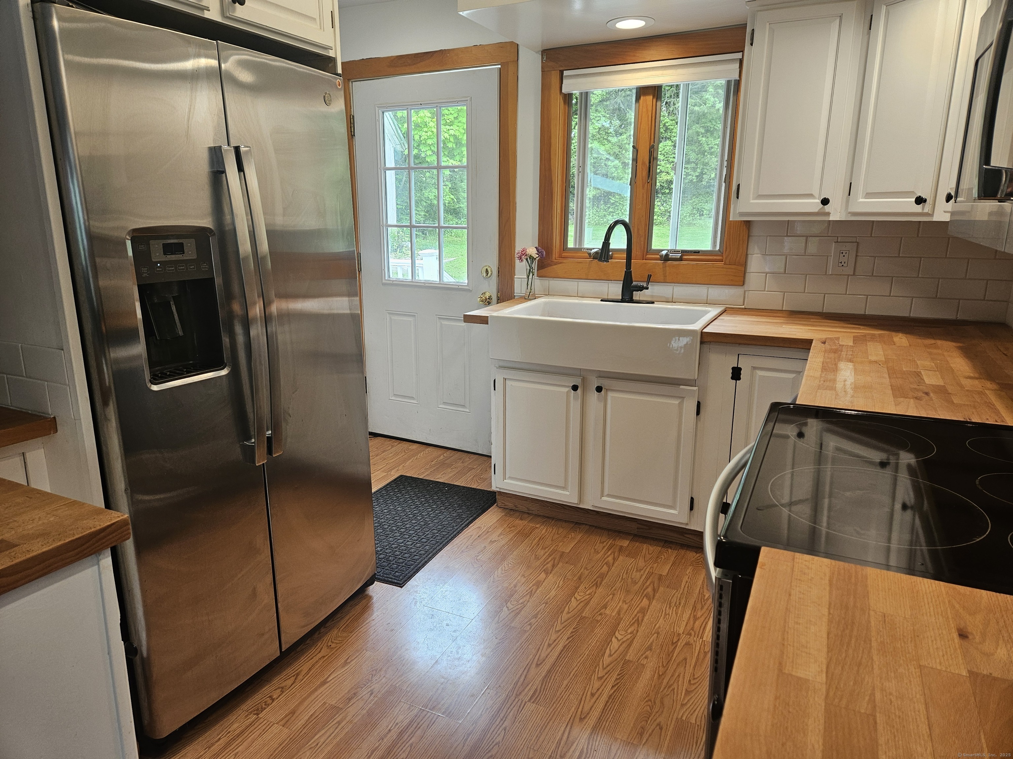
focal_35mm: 23
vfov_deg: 58.9
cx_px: 506
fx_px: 673
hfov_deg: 73.9
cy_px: 380
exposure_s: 1/120
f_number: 1.8
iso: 100
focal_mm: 5.4
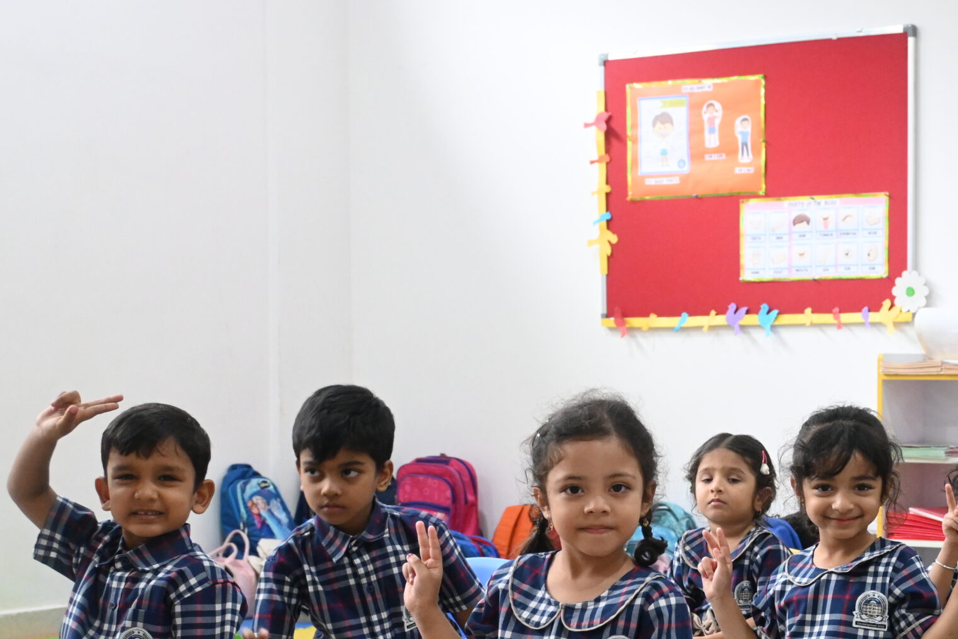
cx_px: 758
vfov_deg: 17.5
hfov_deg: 25.8
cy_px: 514
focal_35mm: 77
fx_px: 2056
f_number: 4.8
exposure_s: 1/80
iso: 3200
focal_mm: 30.5
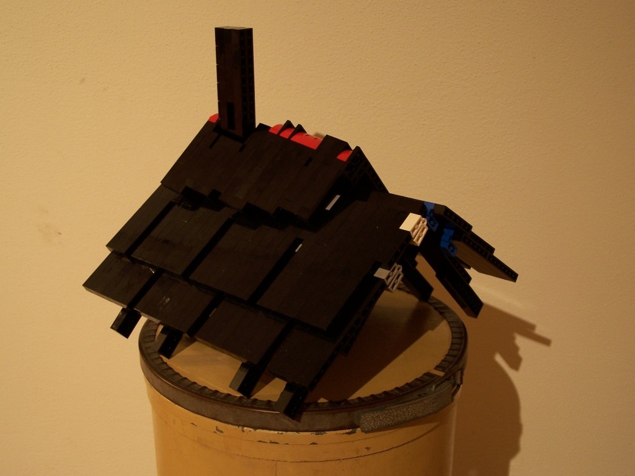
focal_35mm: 48
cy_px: 238
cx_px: 318
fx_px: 881
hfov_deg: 39.7
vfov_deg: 30.3
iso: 80
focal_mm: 8
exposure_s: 1/2
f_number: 3
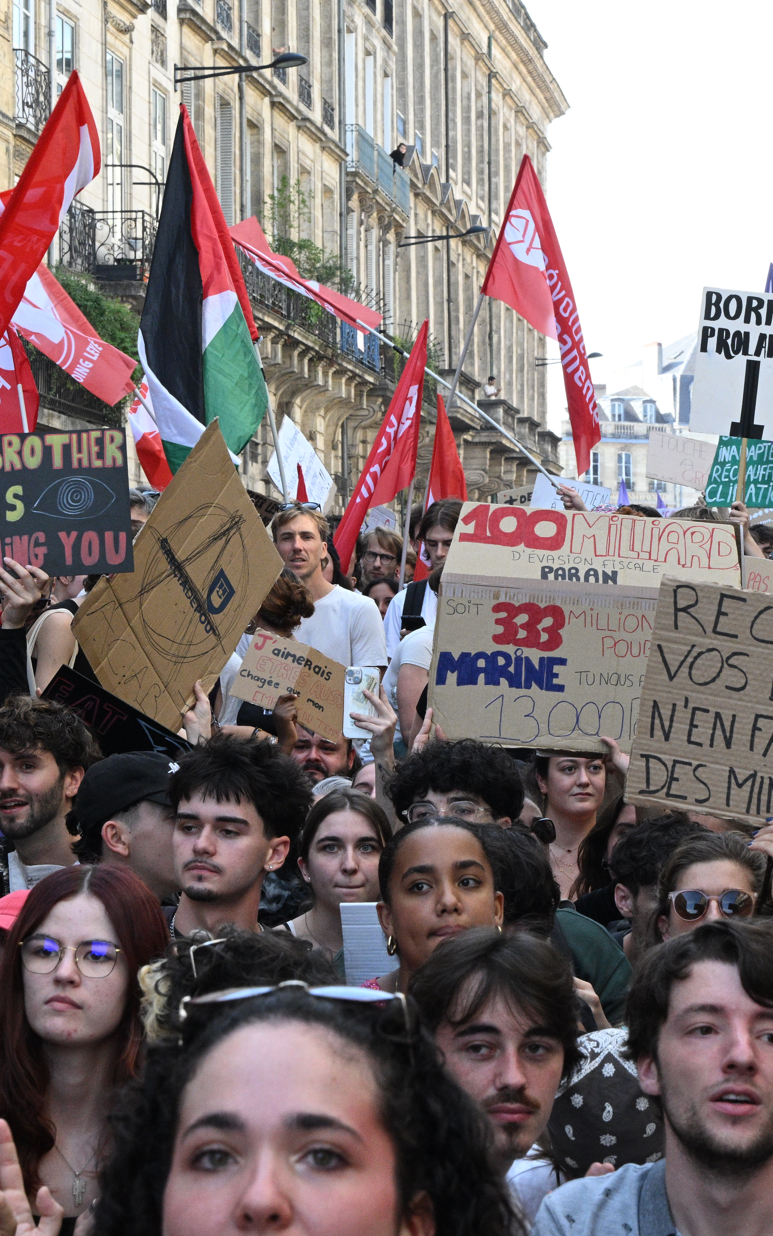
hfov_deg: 11.1
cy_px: 619
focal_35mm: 118
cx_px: 514
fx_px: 3977
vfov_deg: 17.7
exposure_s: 1/320
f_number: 16
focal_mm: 77
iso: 3200
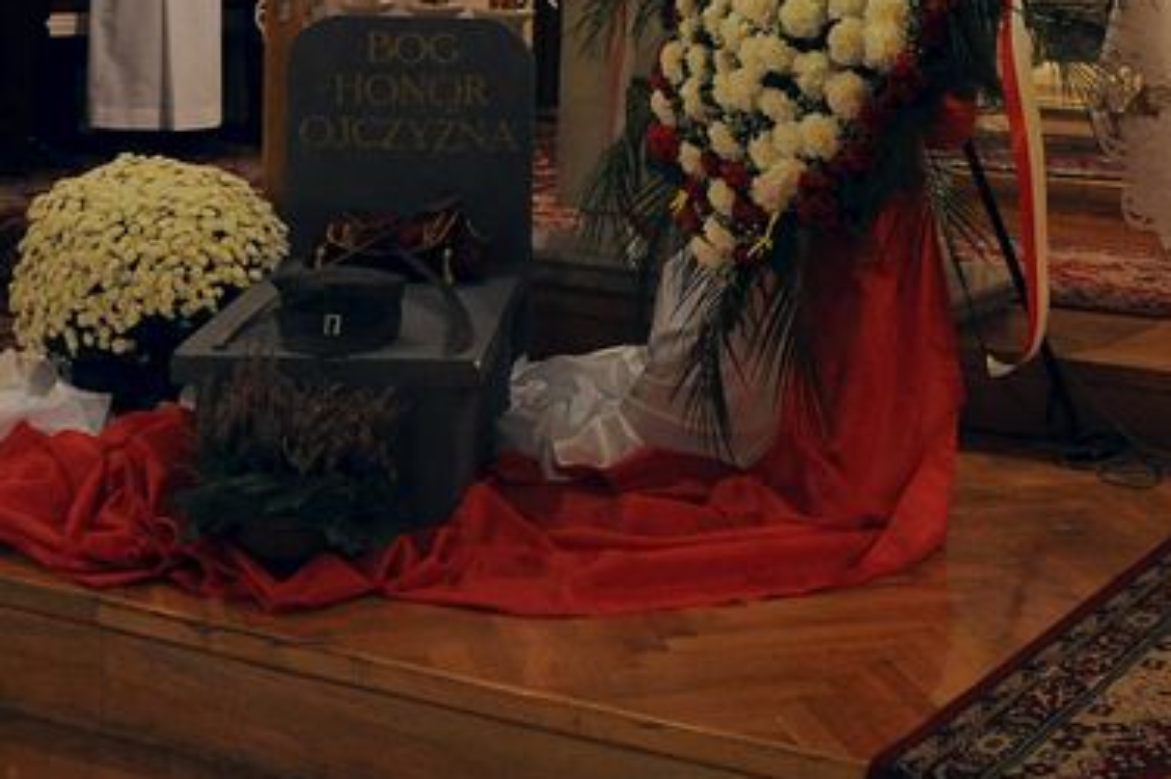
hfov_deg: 32.3
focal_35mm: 61
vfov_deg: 21.1
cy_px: -79
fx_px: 1982
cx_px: 875
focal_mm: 18
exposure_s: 1/60
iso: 1600
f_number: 5
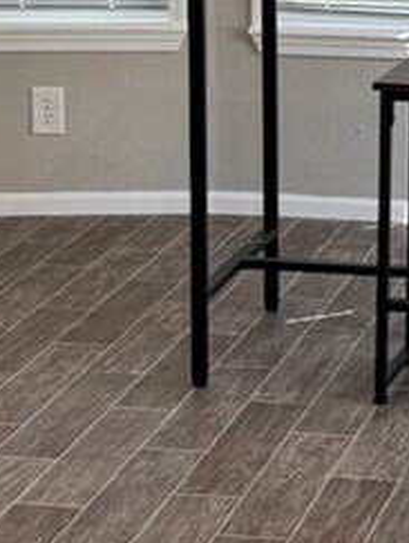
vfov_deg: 13.7
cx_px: 492
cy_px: 16
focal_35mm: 142
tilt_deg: -8.9
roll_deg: -0.7
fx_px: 2231
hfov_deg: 10.3
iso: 125
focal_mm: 6.76
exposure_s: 1/120
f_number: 1.78
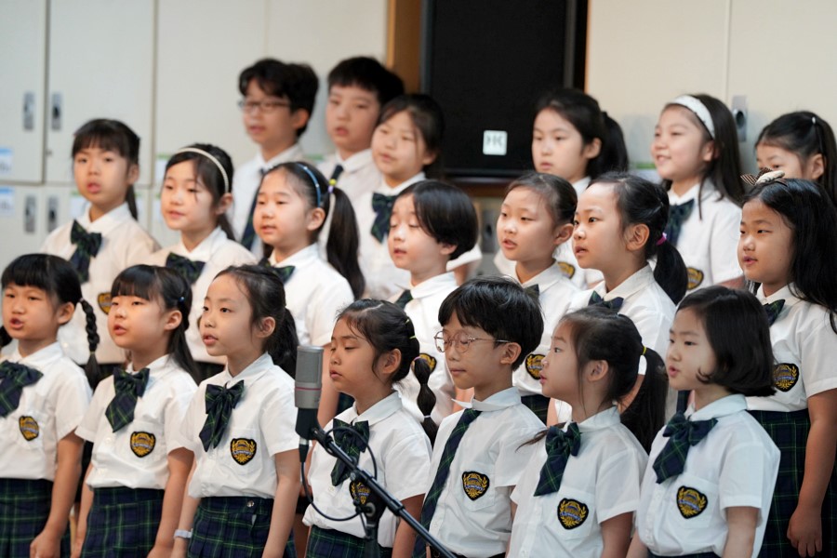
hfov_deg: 10.3
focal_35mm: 200
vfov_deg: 6.9
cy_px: 279
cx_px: 418
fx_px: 4650
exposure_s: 1/250
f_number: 4
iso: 2000
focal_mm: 200
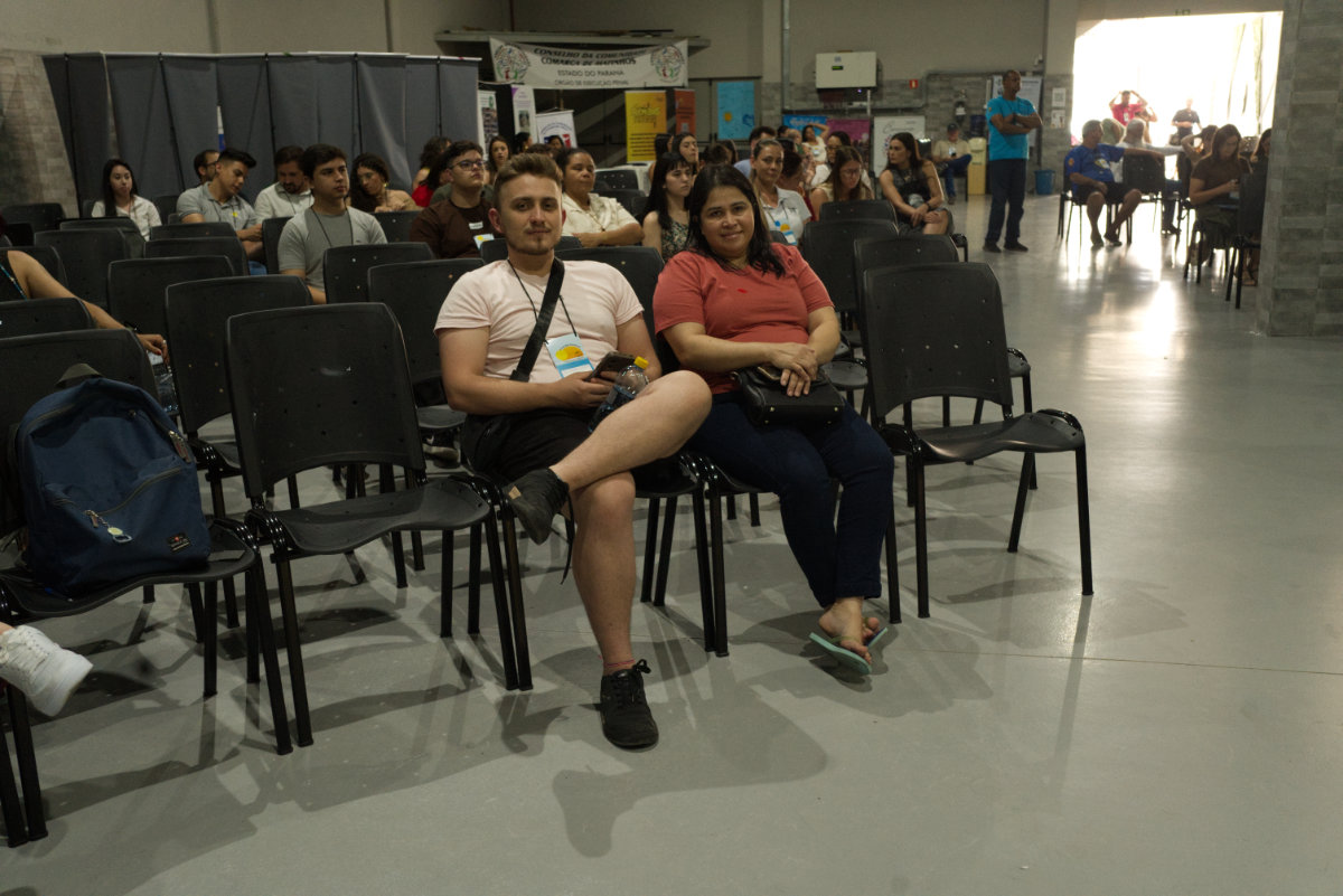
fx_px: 1306
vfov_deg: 37.9
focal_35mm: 35
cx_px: 672
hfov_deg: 54.4
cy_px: 448
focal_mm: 35
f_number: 5.6
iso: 6400
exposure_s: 1/80
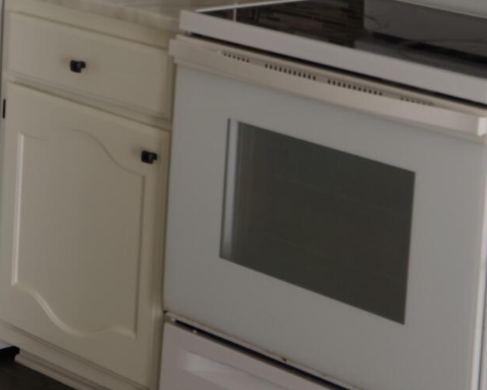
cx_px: 144
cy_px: -104
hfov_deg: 14.6
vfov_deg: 11.4
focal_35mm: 132
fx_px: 1902
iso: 200
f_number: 2.8
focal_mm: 29
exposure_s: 1/50
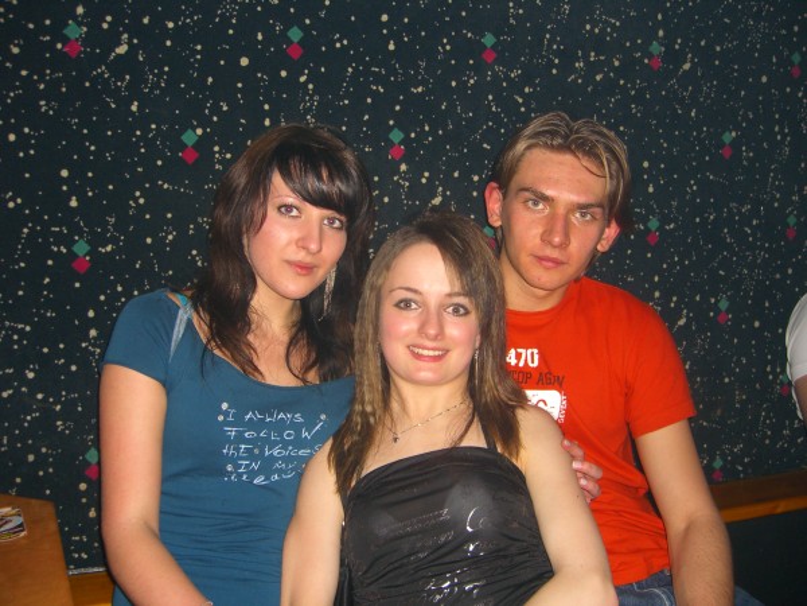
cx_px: 404
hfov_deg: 49.0
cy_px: 303
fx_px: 886
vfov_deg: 37.7
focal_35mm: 38
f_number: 2.8
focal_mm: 7.9
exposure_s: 1/60
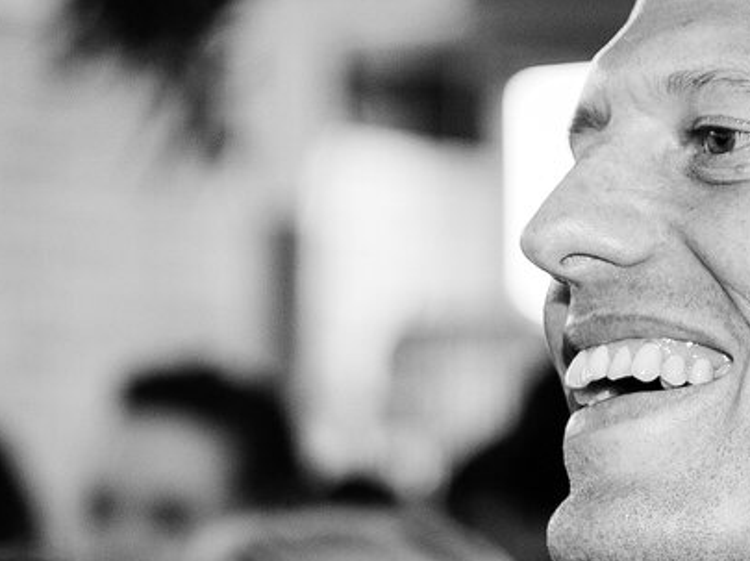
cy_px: 495
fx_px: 5758
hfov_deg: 7.4
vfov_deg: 5.6
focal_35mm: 266
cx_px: 198
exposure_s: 1/50
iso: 640
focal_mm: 70
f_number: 2.8
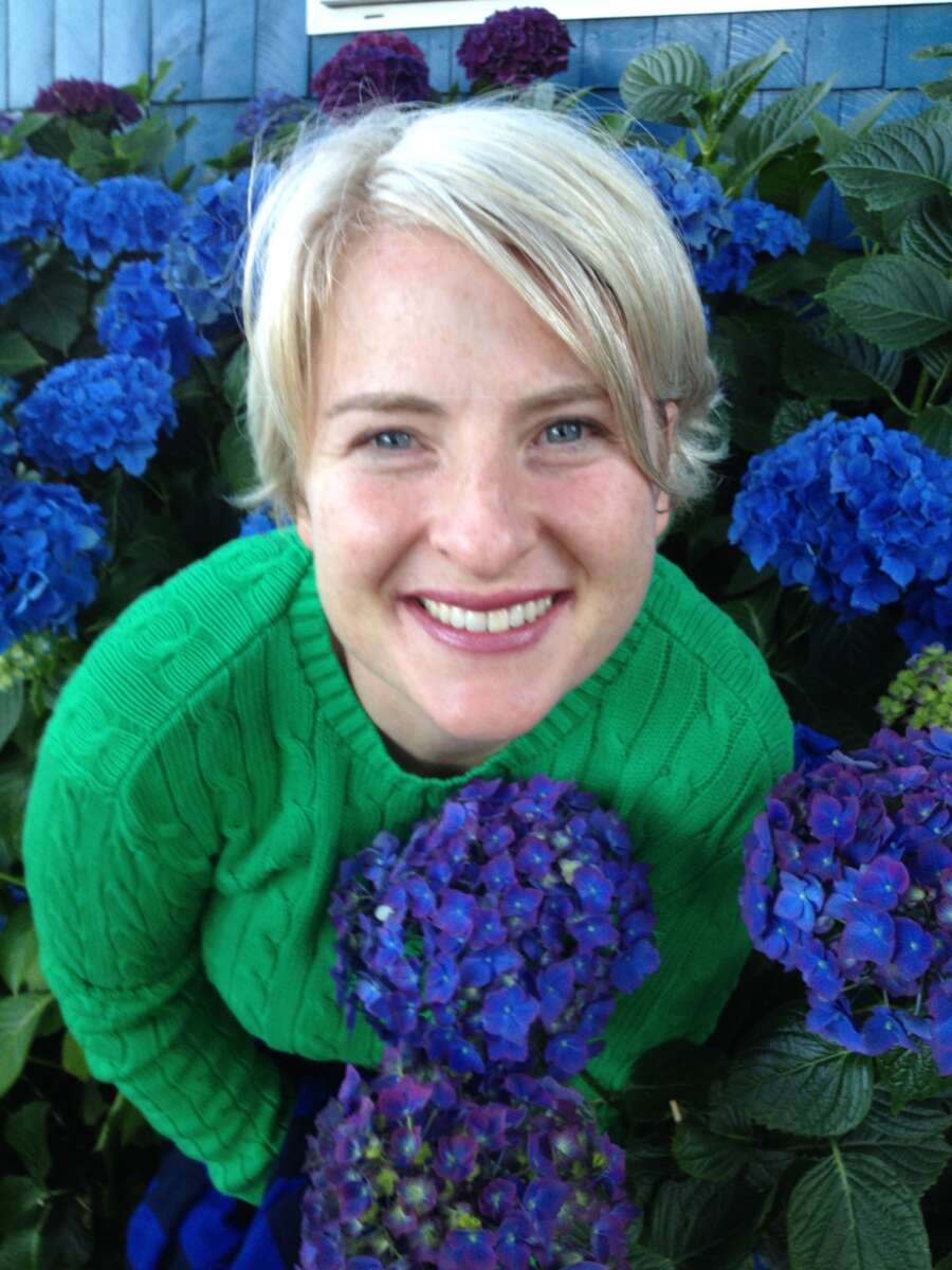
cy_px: 635
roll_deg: -1.4
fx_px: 1283
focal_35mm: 35
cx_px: 476
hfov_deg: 40.7
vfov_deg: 52.6
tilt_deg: -24.0
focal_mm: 4.28
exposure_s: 1/40
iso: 50
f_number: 2.4
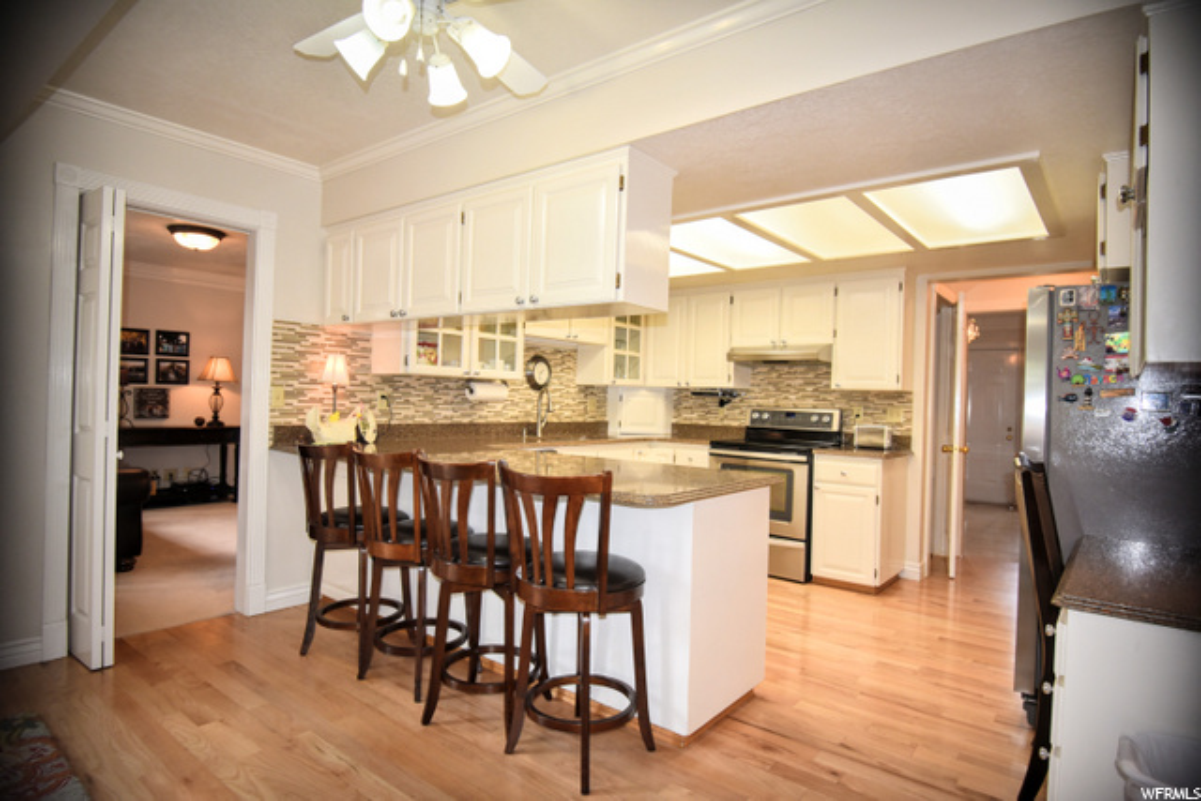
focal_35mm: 20
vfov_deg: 62.0
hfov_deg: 84.0
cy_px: 400
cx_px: 600
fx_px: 667
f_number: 5.6
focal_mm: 20
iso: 800
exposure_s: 1/80
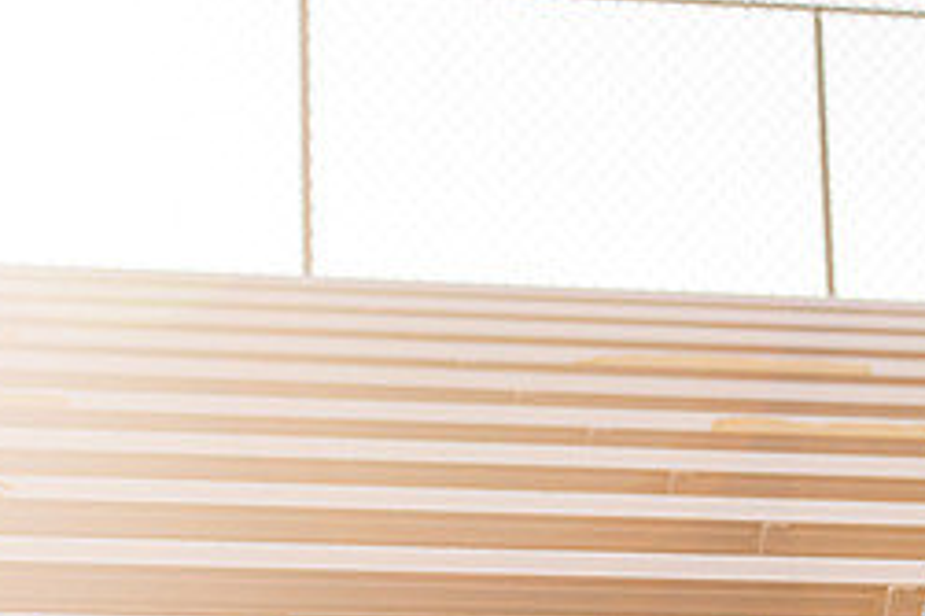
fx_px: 4314
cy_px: 412
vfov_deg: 8.2
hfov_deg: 12.2
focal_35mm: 168
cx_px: 829
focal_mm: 70
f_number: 3.5
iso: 200
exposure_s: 1/1250
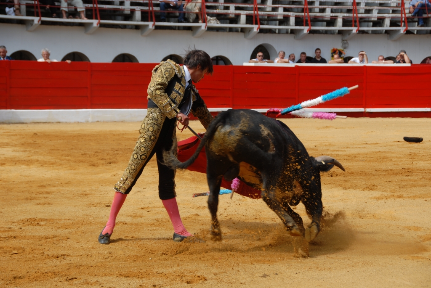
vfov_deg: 12.2
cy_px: 144
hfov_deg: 18.2
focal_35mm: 112
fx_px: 1348
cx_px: 216
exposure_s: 1/250
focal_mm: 75
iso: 100
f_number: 5.6
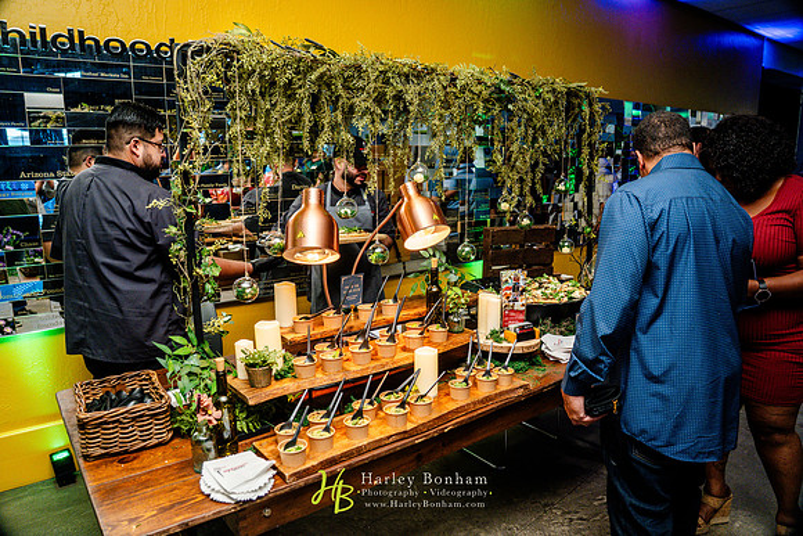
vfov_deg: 53.2
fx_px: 535
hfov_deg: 73.7
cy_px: 268
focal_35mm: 24
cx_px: 402
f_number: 4
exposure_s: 1/200
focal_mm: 24
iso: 1600
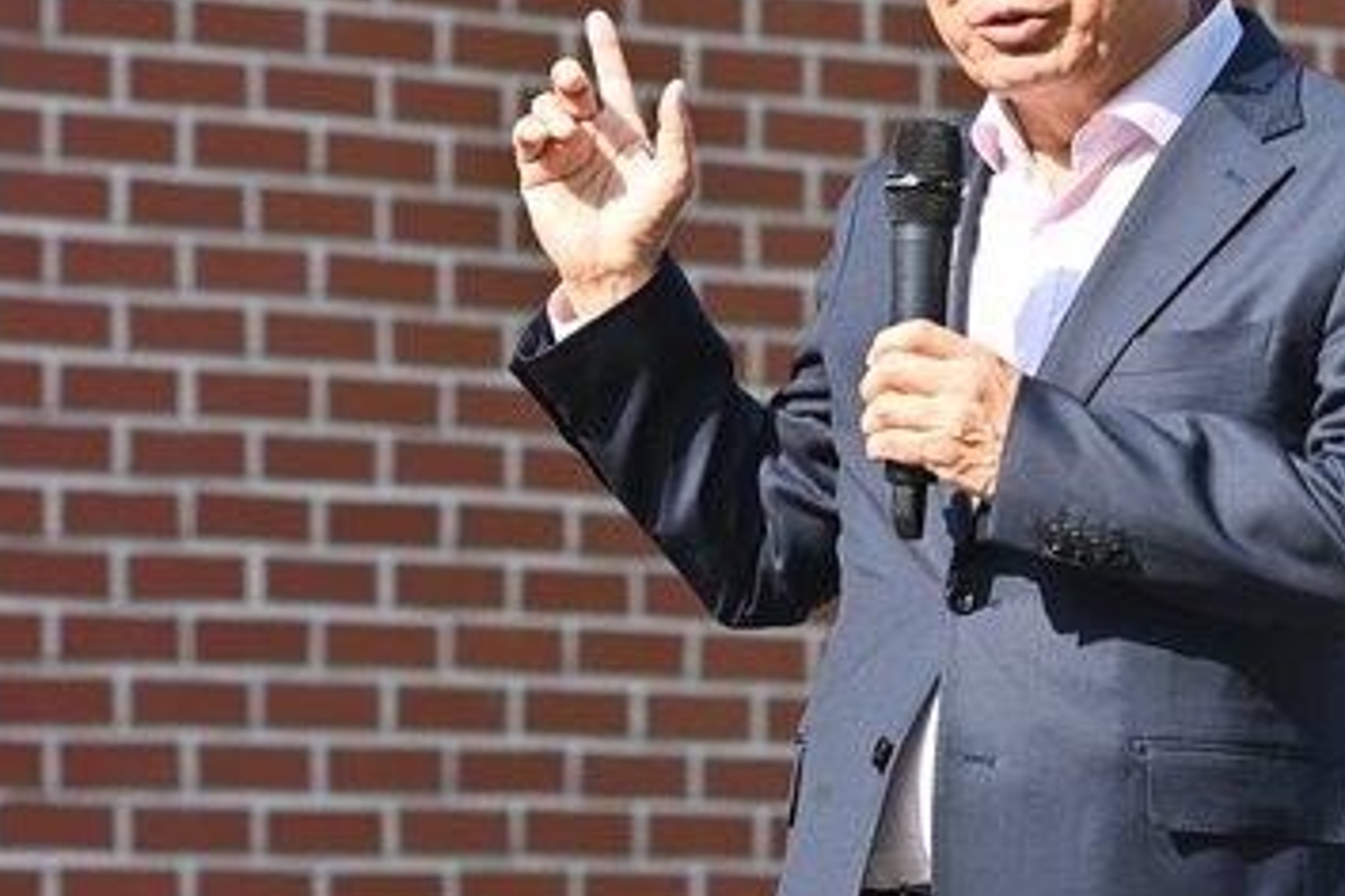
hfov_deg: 5.2
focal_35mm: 396
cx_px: 1296
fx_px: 14794
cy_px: 393
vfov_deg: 3.5
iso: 800
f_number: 8
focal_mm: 200
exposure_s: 1/800
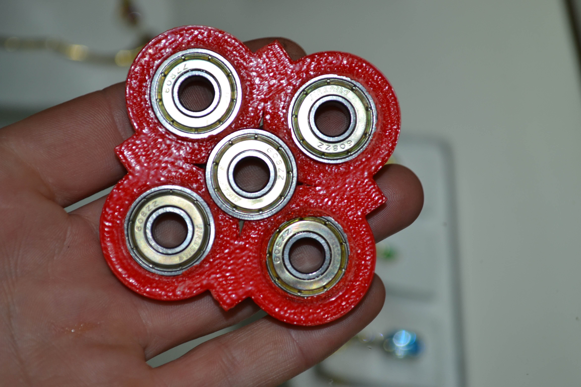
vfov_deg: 19.7
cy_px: 194
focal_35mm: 69
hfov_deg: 29.2
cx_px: 290
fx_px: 1113
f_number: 5.3
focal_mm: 46
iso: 160
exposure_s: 1/60
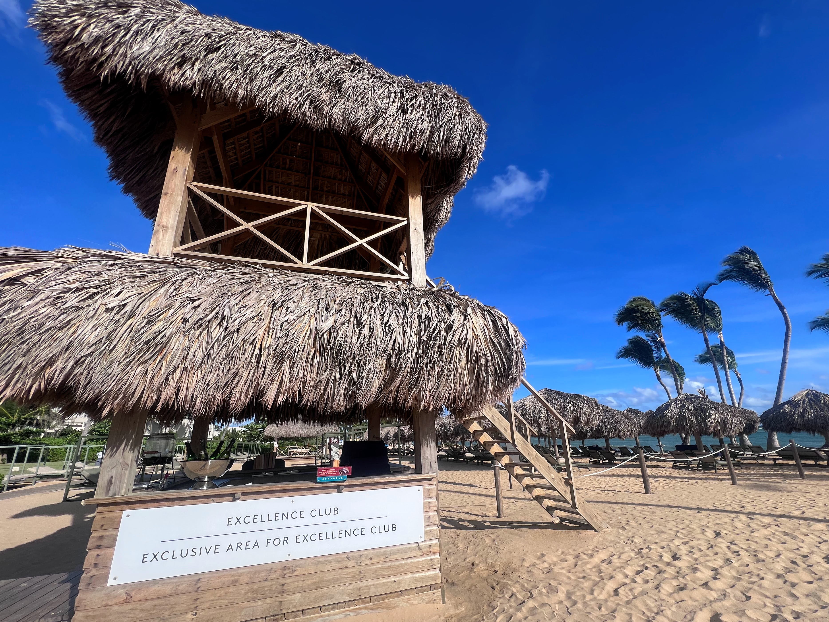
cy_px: 326
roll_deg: +2.5
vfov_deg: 85.6
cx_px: 436
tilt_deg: +17.5
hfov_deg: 102.0
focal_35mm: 14
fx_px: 335
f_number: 1.8
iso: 32
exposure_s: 1/2137
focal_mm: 1.57
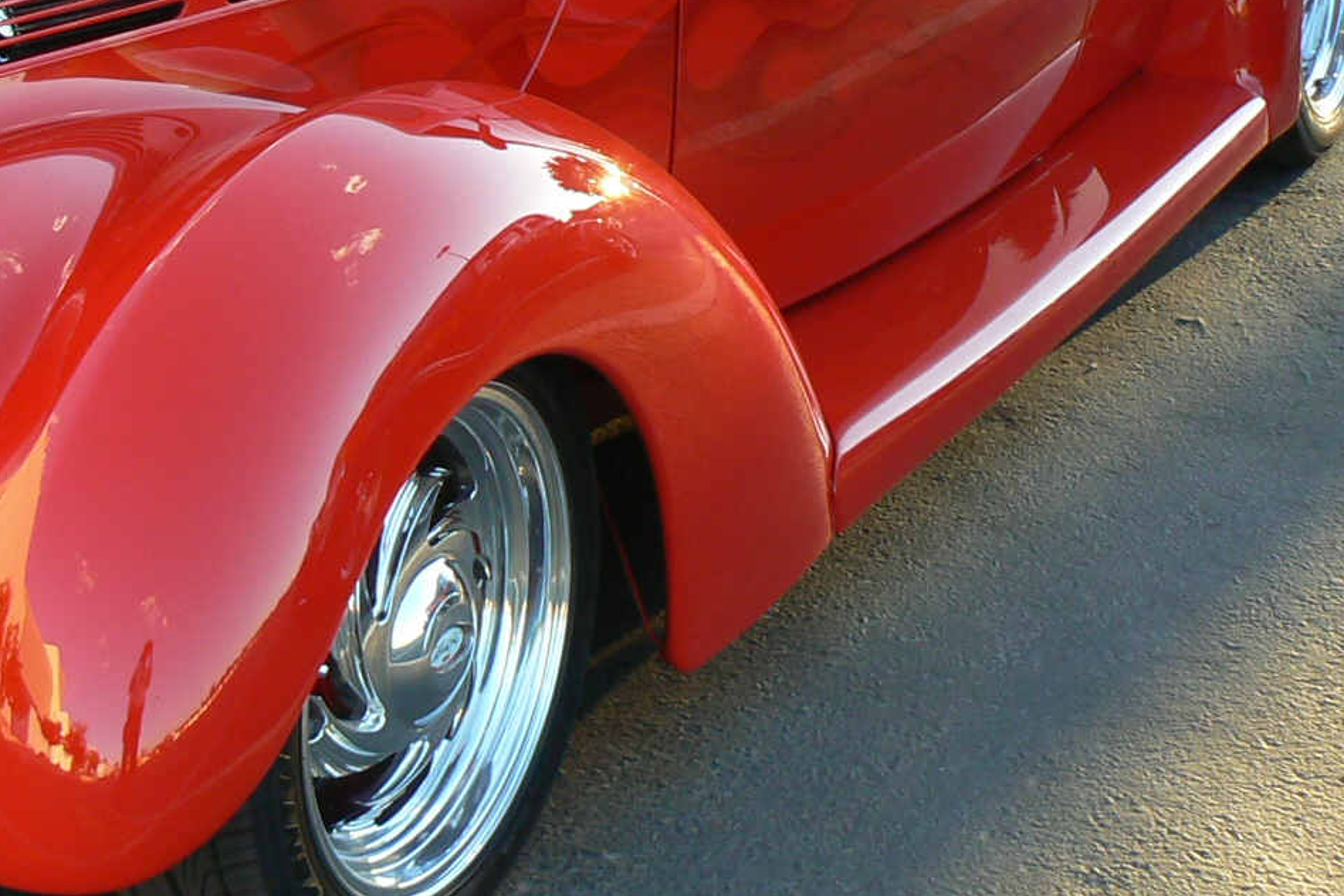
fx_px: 3023
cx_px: 280
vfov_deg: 16.6
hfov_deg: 24.7
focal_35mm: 81
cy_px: 82
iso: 80
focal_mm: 6
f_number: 3.6
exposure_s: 1/60
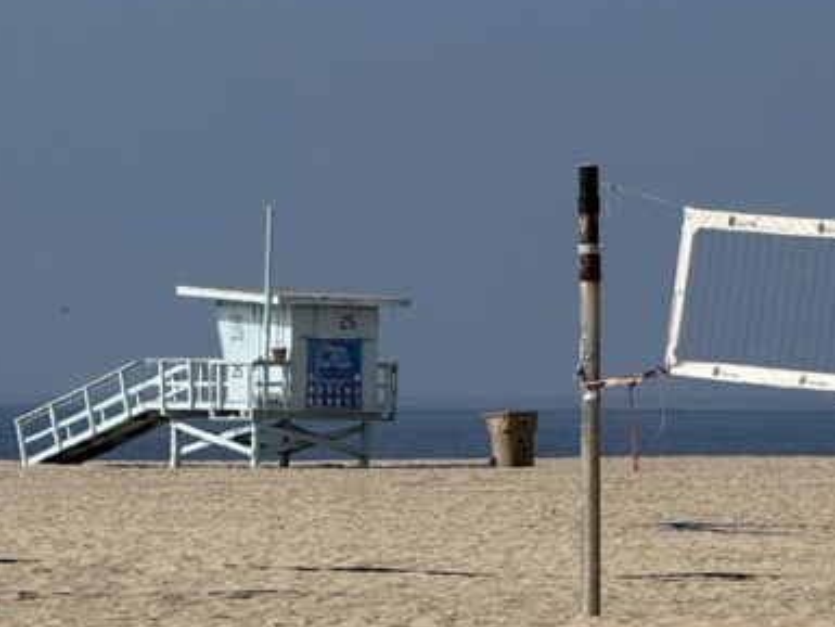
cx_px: 677
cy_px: 148
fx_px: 7697
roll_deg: -0.2
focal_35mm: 319
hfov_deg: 6.2
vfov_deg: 4.7
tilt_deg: +2.7
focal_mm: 15.66
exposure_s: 1/3344
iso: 50
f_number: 2.8
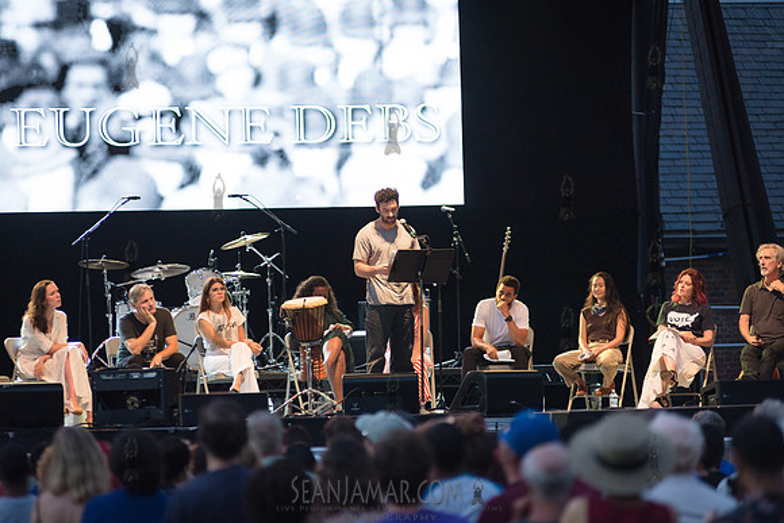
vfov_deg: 6.9
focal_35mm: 200
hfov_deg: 10.3
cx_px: 392
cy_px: 262
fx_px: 4356
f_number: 2.8
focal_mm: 200
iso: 1600
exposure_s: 1/320
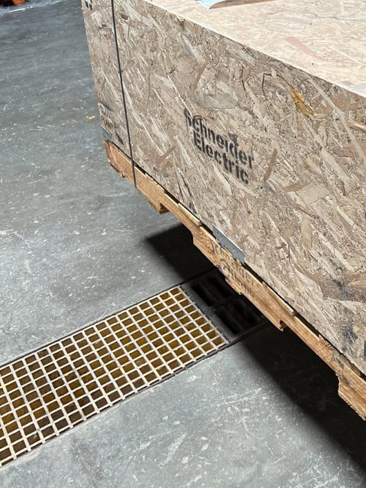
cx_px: 290
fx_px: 663
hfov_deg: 30.2
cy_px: 126
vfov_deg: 39.4
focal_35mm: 47
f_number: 1.5
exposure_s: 1/121
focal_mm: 5.7
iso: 125
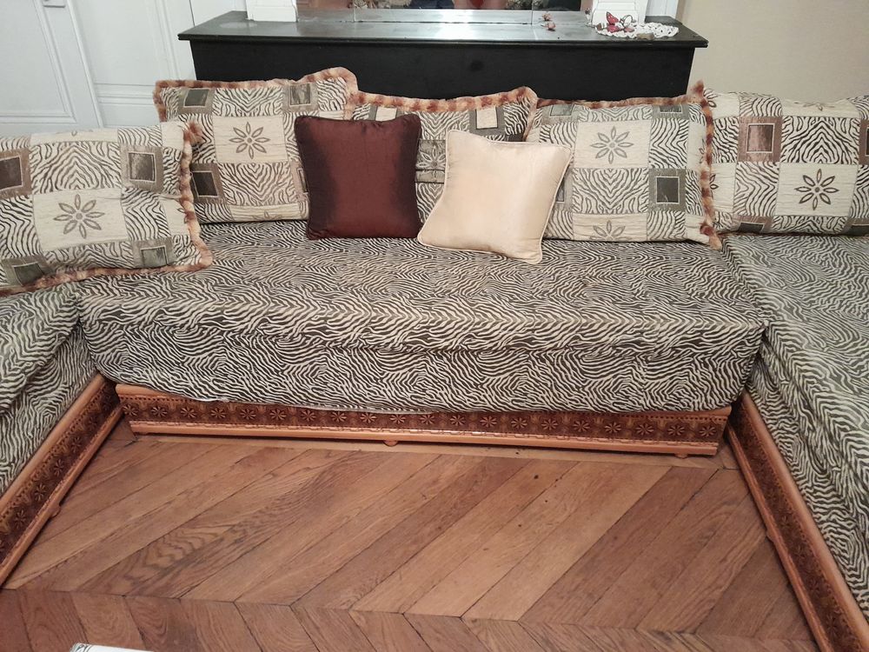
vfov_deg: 51.4
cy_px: 326
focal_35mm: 27
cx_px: 434
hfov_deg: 65.3
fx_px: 678
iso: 640
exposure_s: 1/10
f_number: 1.8
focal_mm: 4
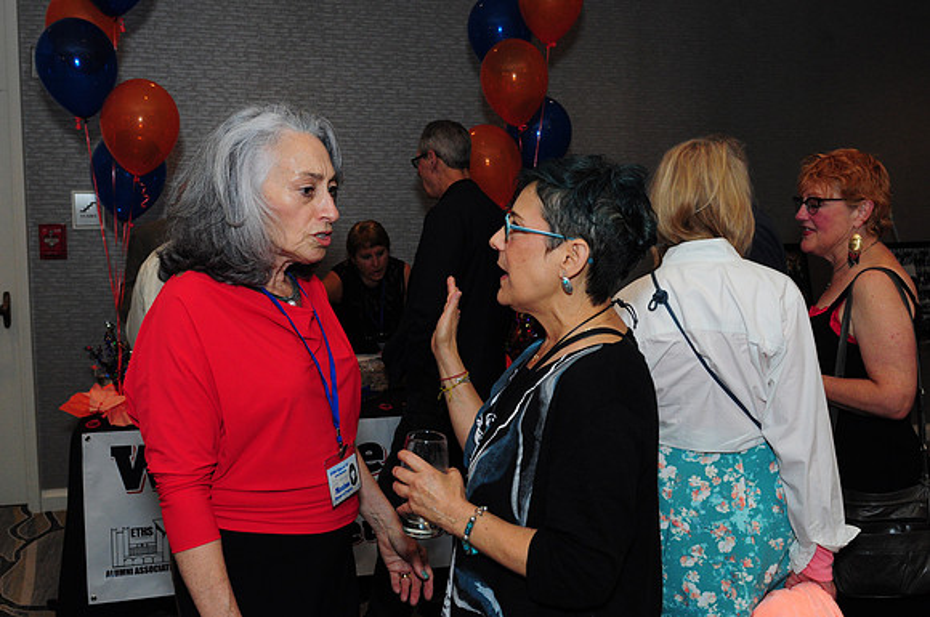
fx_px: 929
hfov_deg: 53.2
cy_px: 308
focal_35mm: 36
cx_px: 465
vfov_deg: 36.8
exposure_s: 1/60
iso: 1000
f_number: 6.3
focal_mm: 24
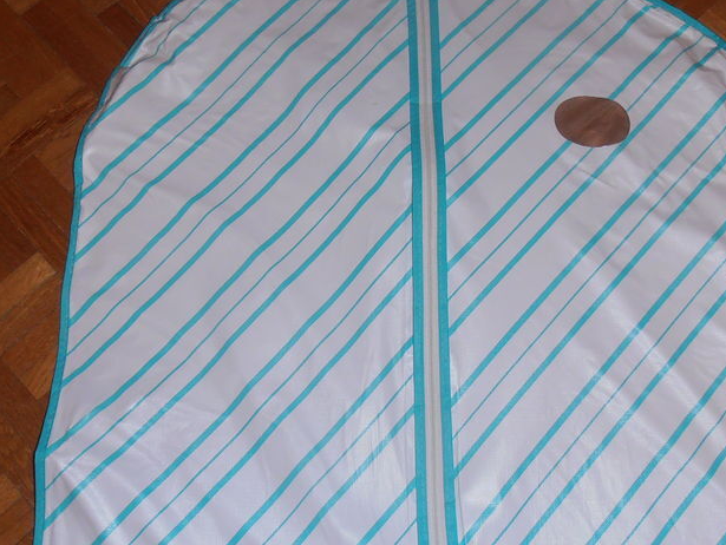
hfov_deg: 47.7
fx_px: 818
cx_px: 418
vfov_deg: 36.7
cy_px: 214
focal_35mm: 39
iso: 125
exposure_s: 1/30
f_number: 3
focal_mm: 4.2
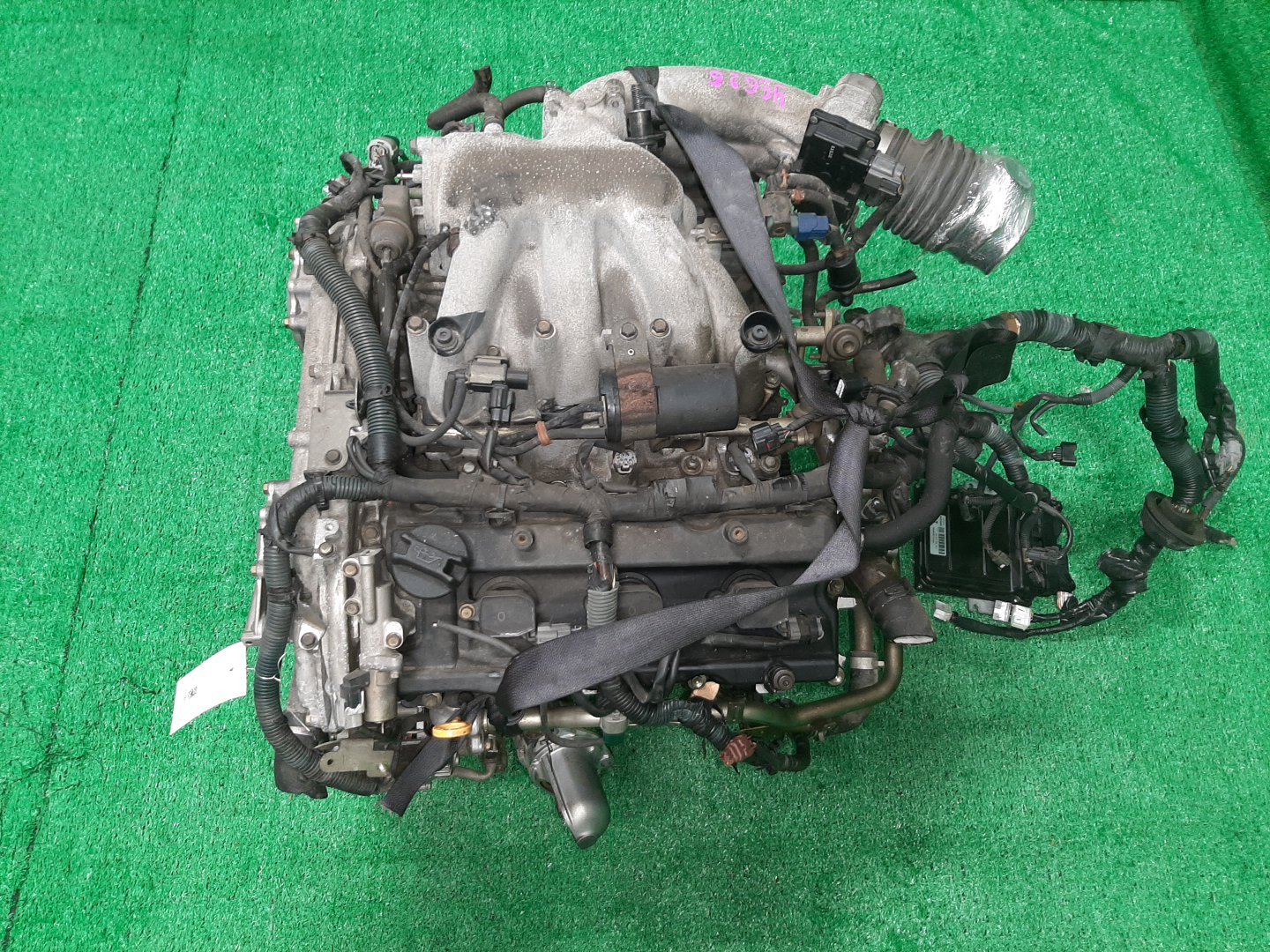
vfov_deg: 53.1
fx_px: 954
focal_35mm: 26
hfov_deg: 67.3
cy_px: 476
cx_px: 635
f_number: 1.7
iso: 145
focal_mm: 3.93
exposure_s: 1/50
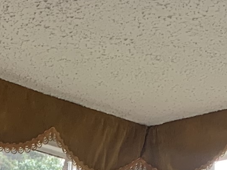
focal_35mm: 193
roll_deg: -4.2
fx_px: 1265
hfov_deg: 10.1
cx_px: -38
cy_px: 520
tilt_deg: -2.0
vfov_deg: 6.9
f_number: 1.8
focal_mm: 4.25
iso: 25
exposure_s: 1/122
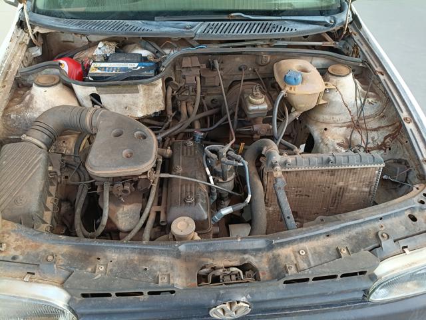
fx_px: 320
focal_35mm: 26
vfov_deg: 53.1
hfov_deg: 67.3
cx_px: 213
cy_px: 160
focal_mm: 4.81
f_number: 1.8
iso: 163
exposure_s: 1/120
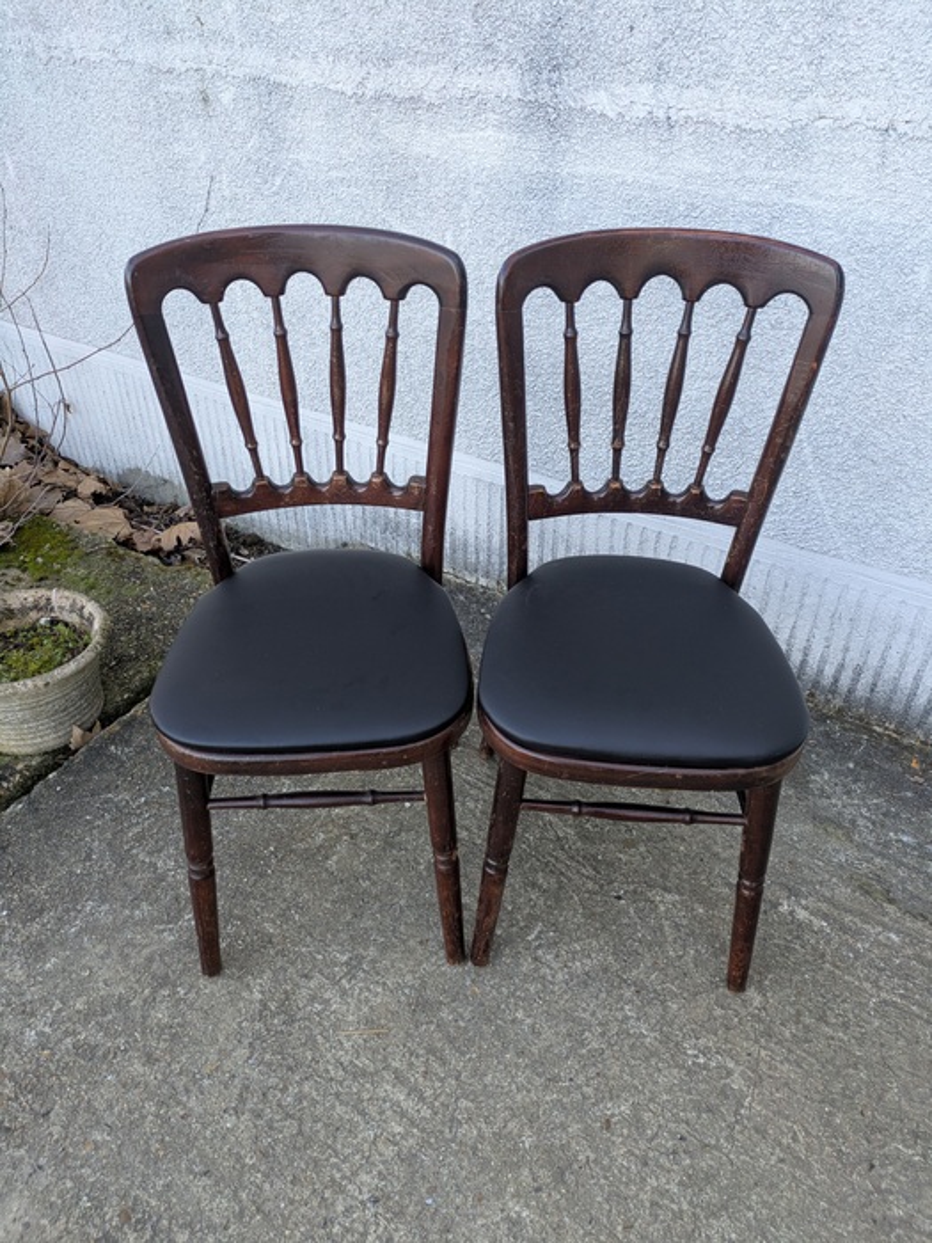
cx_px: 466
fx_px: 897
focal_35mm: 25
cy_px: 622
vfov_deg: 69.4
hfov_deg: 54.9
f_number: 1.89
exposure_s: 1/100
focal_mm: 5.43
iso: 46
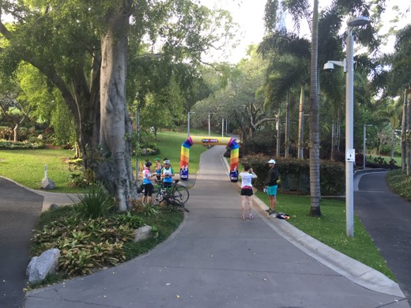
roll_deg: -0.1
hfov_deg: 61.7
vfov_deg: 48.2
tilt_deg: +2.5
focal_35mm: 29
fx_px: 344
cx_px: 206
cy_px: 154
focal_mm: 4.15
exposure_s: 1/33
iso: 32
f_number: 2.2
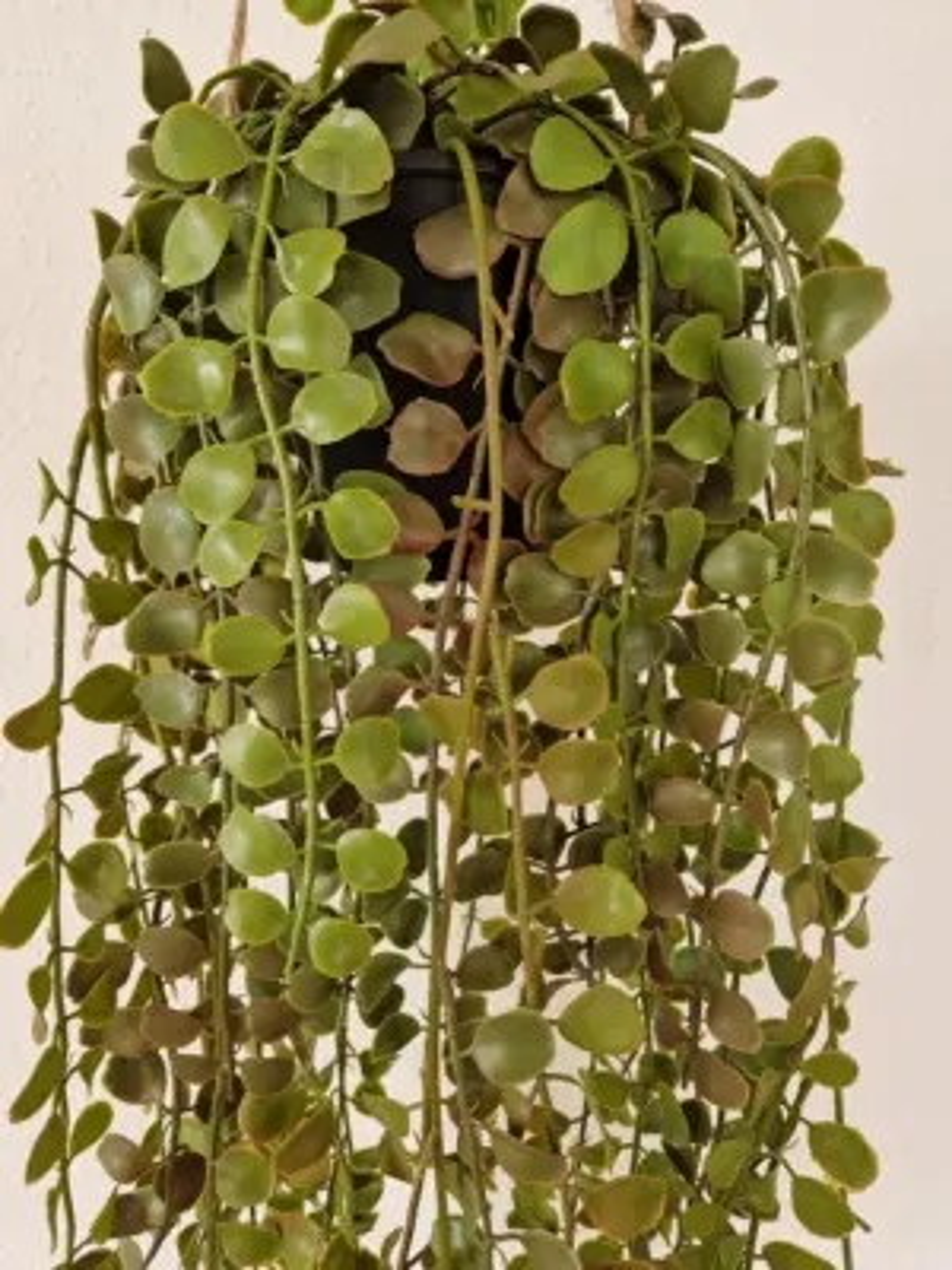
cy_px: 635
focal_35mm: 23
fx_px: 843
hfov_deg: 58.9
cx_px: 476
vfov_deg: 73.9
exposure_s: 1/180
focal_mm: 5.4
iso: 200
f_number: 1.8
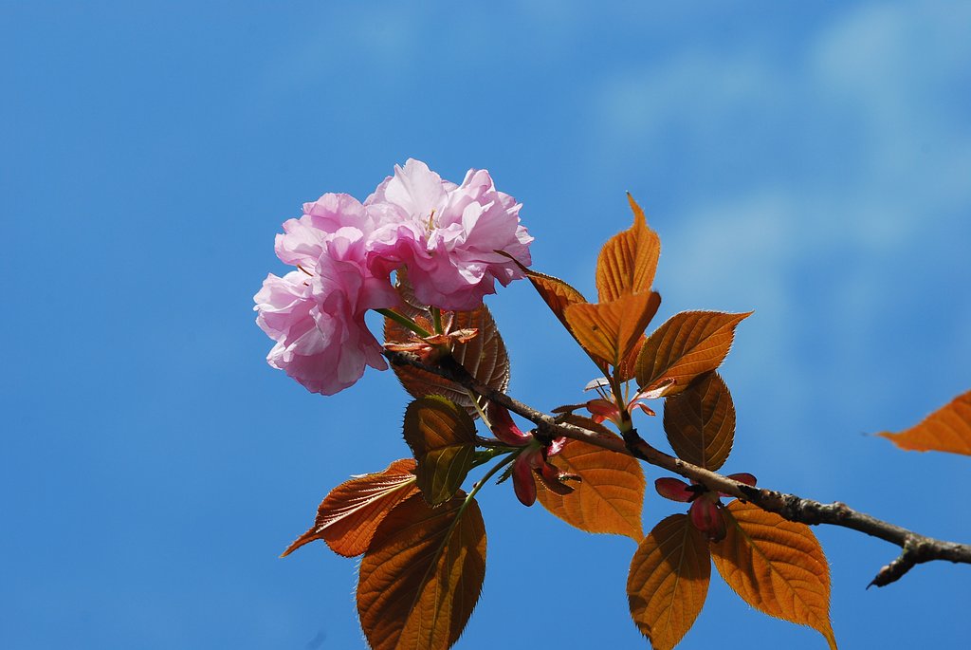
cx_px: 486
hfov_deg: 13.0
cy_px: 325
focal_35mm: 158
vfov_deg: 8.7
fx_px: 4252
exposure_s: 1/60
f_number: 11
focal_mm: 105
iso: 100
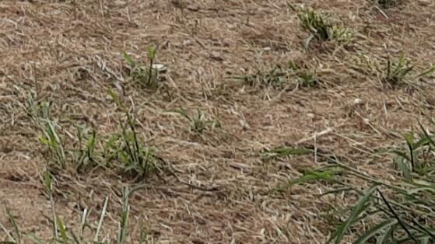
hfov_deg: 13.2
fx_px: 1822
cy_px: -381
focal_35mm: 158
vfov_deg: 7.1
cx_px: -128
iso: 40
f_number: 1.9
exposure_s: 1/641
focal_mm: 2.91
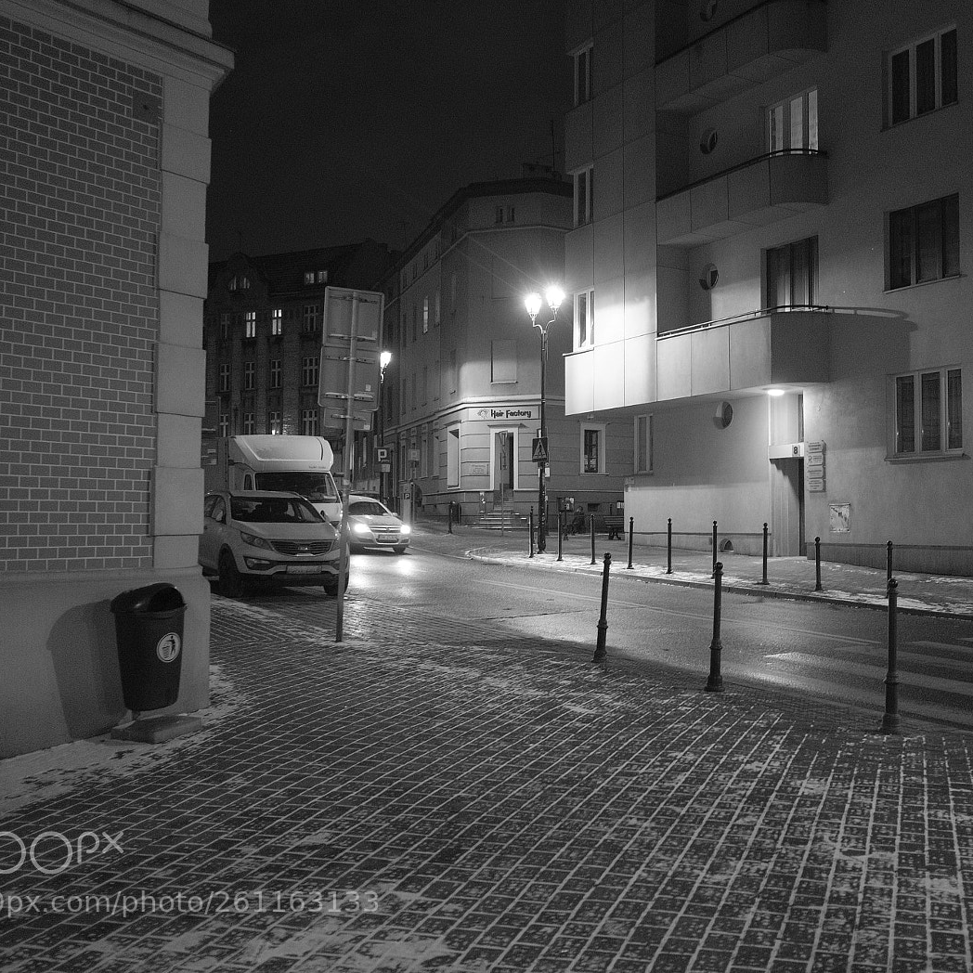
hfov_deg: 46.6
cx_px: 636
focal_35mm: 35
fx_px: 1113
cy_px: 481
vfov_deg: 47.2
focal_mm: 18
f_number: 2
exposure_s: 1/30
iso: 1600
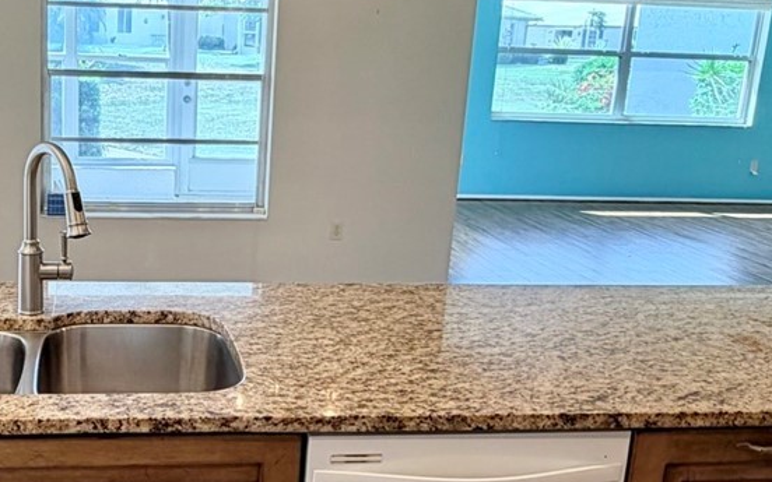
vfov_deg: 29.9
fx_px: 905
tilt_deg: -13.3
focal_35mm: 43
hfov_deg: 44.8
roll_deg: -2.1
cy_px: 236
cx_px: 201
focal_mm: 2.22
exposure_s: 1/120
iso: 100
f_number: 2.2
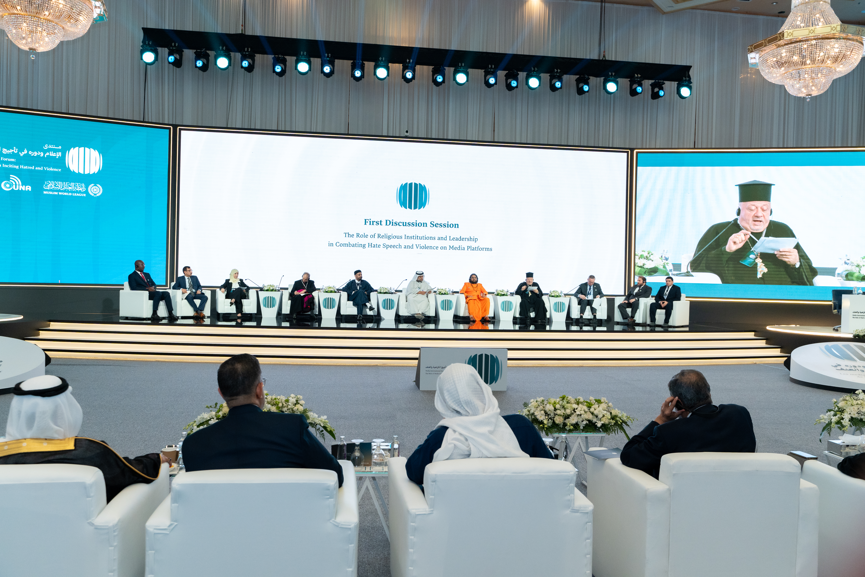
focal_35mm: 28
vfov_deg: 46.4
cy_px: 288
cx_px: 432
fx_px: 673
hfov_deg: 65.5
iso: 2500
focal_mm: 28
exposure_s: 1/250
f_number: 5
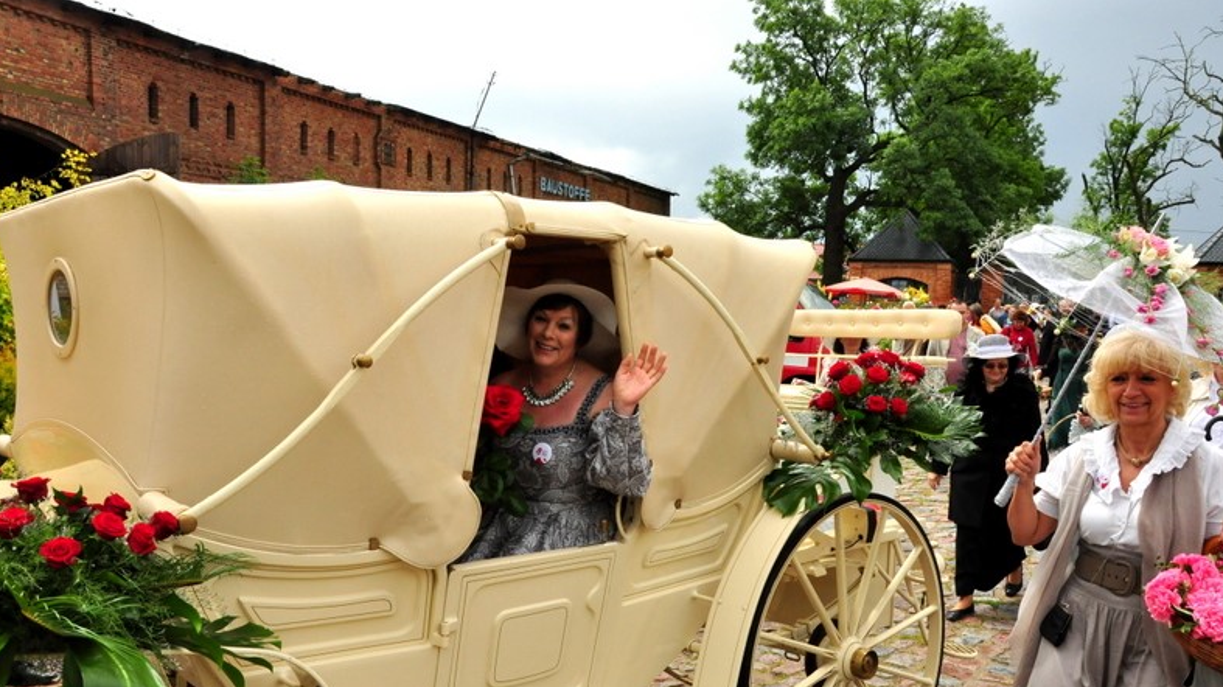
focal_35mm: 34
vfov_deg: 34.9
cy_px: 412
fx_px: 1087
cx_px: 609
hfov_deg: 58.7
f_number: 13
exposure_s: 1/640
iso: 800
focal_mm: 21
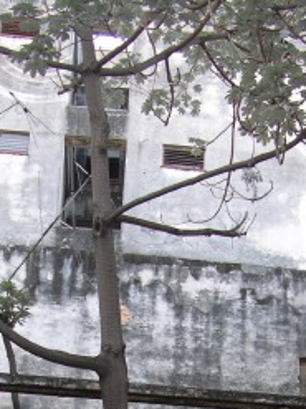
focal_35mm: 109
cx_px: 179
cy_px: 513
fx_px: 1286
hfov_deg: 13.6
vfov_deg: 17.1
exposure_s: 1/26
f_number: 2.8
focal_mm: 8.9
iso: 50
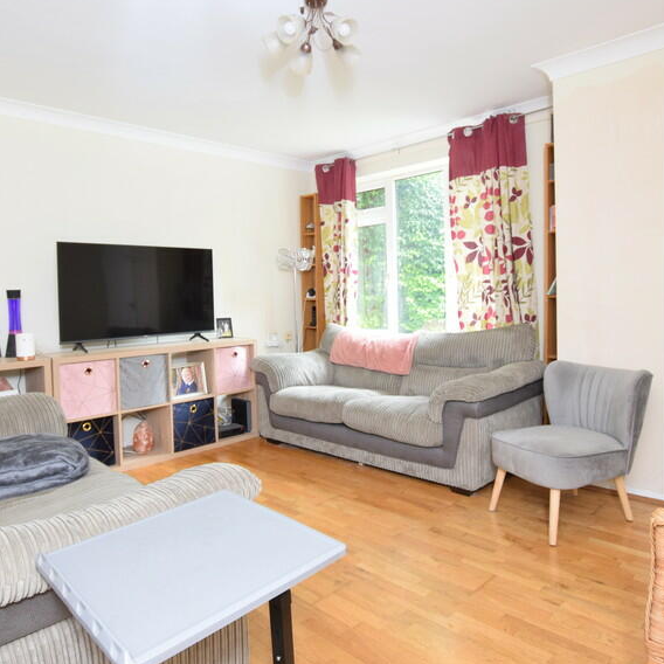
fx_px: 499
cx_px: 353
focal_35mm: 23
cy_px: 308
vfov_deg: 67.2
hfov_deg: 67.2
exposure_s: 1/13
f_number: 5
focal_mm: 10
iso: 720
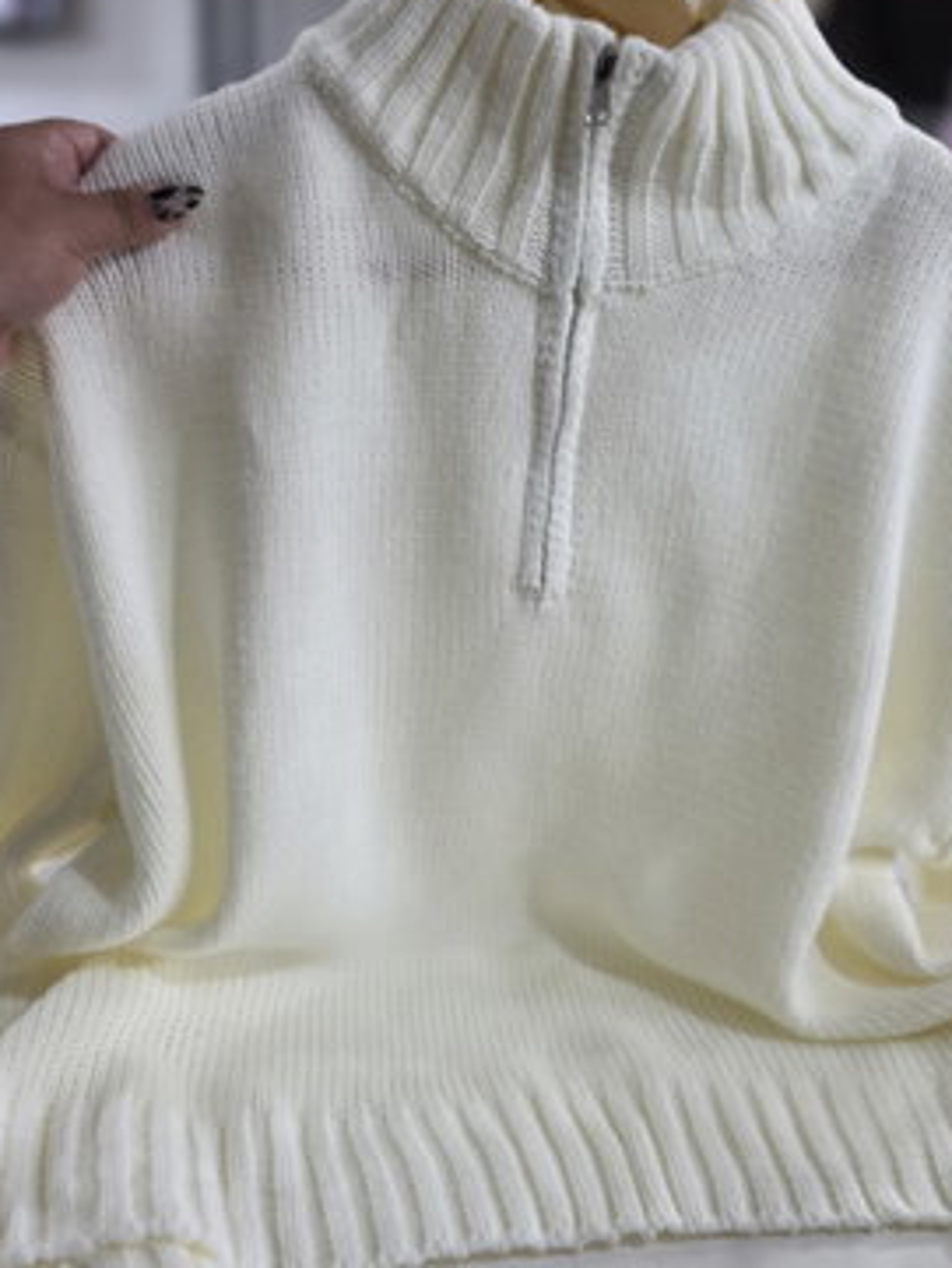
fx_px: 1246
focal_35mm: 34
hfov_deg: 41.8
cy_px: 630
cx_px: 527
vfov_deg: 53.9
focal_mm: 6.3
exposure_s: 1/100
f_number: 1.7
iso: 200
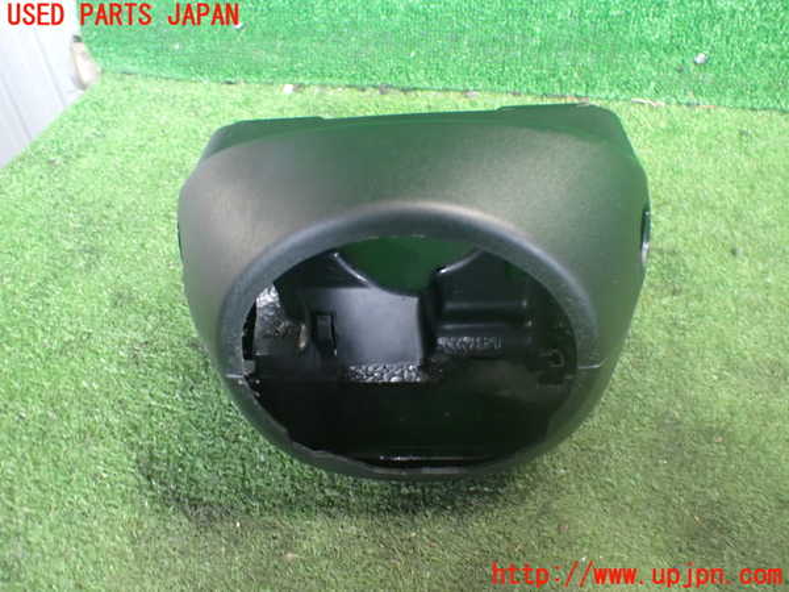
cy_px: 296
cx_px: 394
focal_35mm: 30
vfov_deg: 46.8
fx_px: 684
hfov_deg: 60.0
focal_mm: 5.4
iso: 1000
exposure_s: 1/30
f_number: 2.3
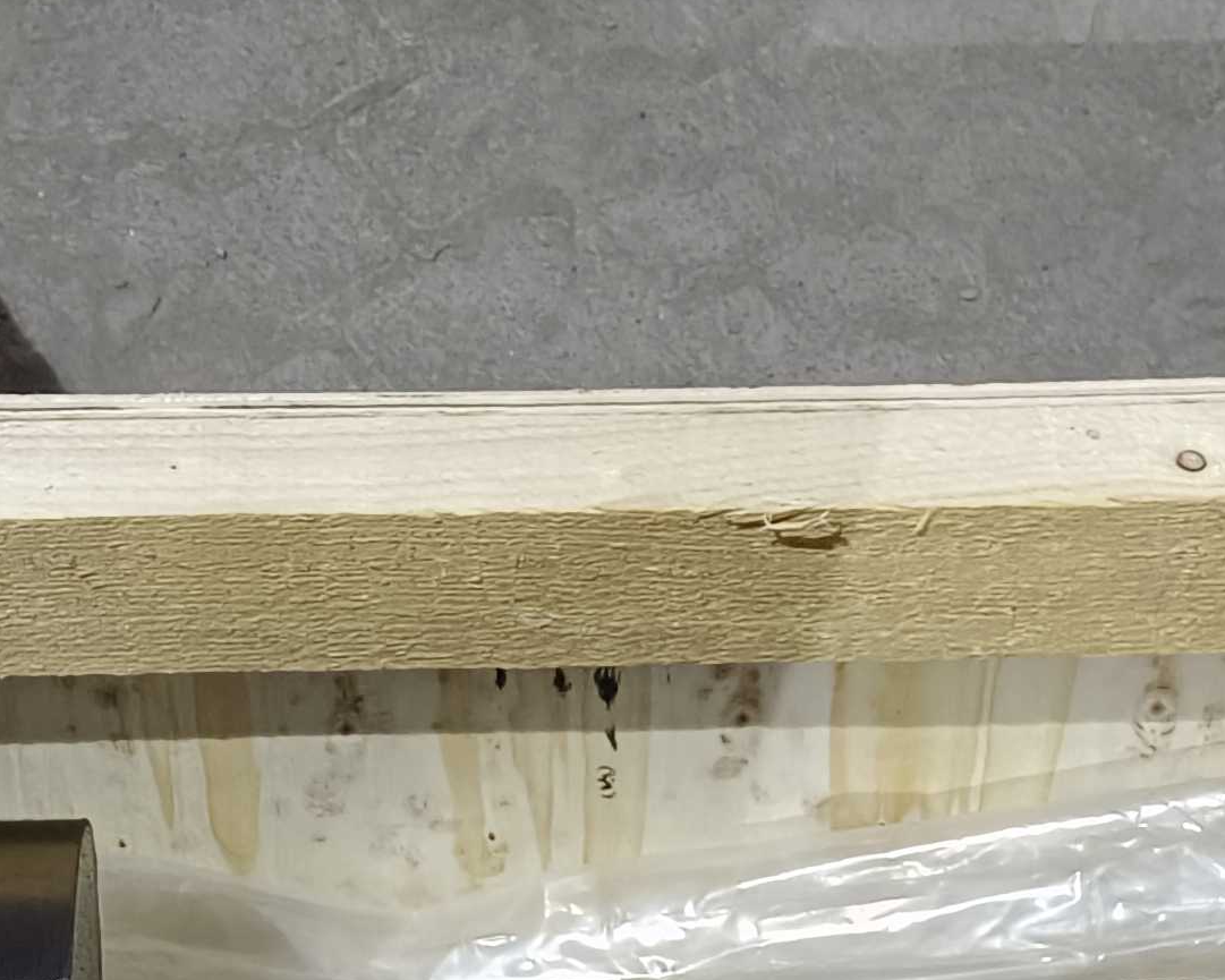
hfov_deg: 18.4
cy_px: 1093
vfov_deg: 14.5
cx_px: 686
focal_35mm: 104
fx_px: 3771
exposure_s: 1/25.1
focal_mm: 4.71
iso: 2378
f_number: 1.79
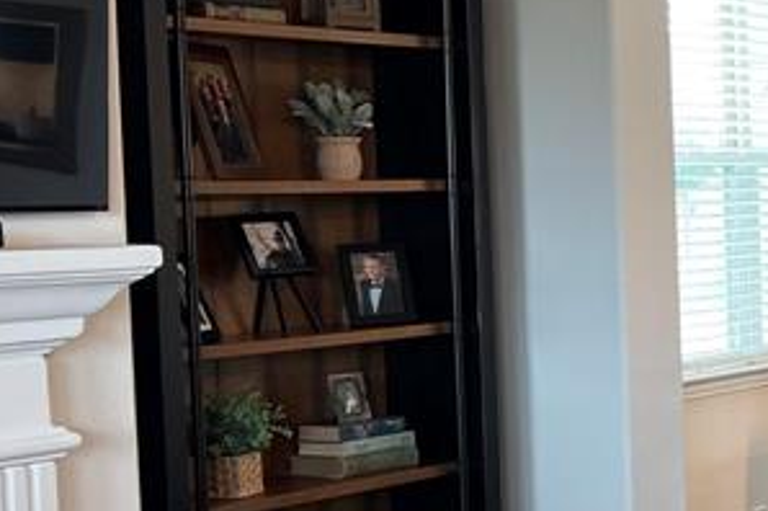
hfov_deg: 18.7
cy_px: 271
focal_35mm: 93
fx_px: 1982
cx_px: 1229
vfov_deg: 14.7
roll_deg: +1.5
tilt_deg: -3.9
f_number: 1.5
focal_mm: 5.7
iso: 80
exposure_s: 1/60
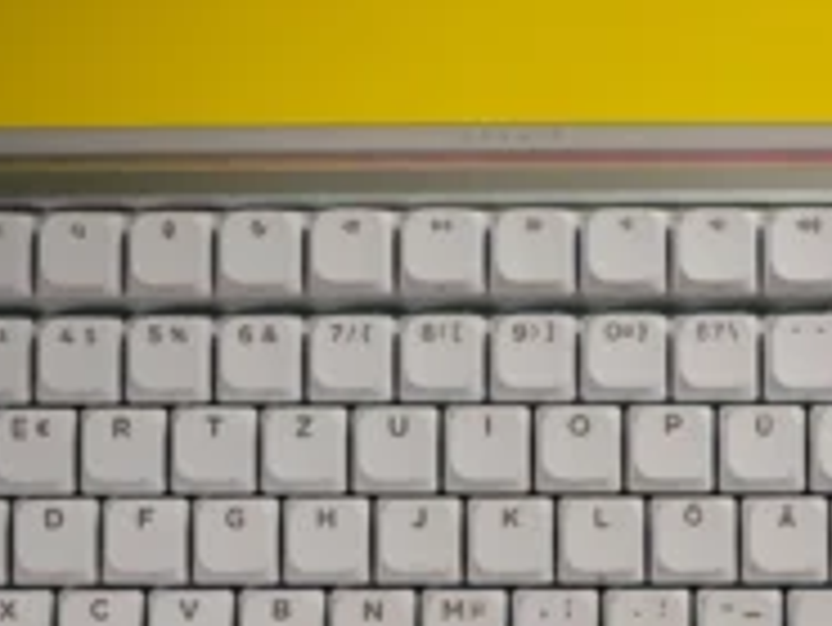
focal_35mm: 113
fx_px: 2716
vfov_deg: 13.0
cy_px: 603
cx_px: 517
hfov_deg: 17.4
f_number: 3.5
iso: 100
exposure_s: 1/320
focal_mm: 24.2
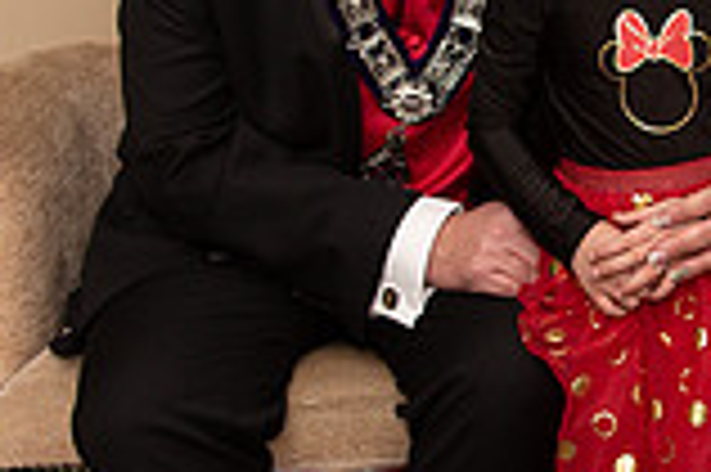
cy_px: 115
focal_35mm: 89
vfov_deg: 15.3
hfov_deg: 22.3
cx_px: 662
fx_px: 1756
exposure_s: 1/200
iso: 800
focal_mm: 24
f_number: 4
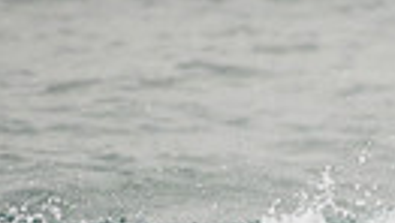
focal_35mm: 2311
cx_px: 763
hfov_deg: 0.9
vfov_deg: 0.5
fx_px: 24230
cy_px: 315
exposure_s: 1/2000
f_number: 5.6
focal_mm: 500
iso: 280
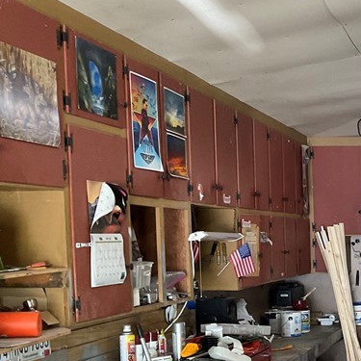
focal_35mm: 70
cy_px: 303
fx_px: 826
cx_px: 462
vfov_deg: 24.2
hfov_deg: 22.2
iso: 160
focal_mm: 3
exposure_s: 1/60
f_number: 1.8
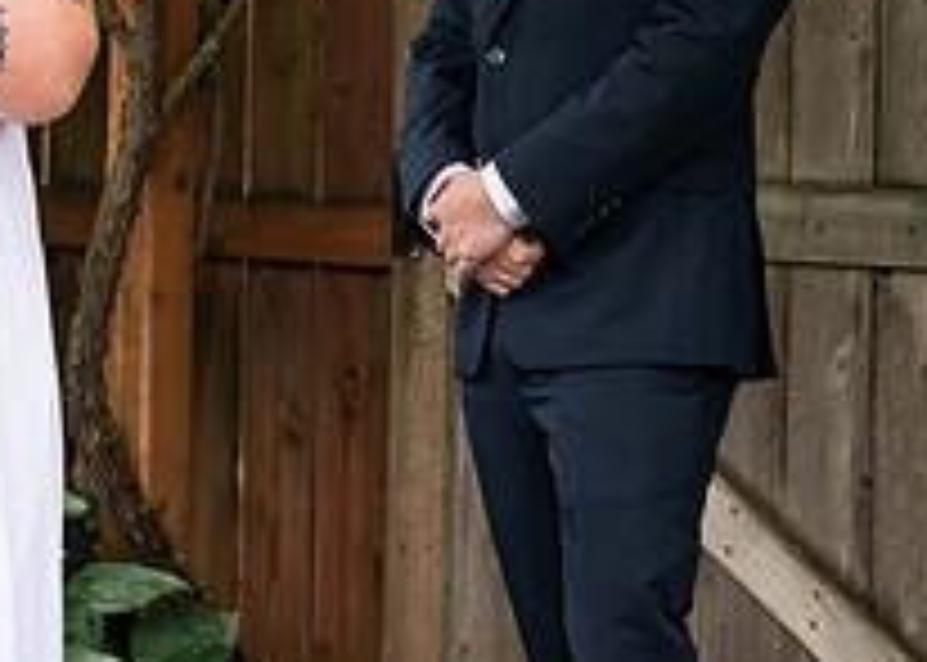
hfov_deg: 10.6
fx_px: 4948
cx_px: 92
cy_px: -237
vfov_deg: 7.6
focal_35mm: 188
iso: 400
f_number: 4.5
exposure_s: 1/320
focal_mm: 61
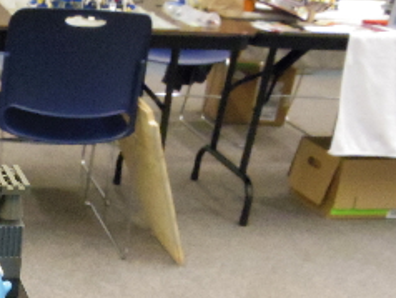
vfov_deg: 19.6
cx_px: -68
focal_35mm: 73
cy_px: 296
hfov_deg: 24.4
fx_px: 836
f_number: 6.3
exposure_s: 1/50
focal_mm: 5.2
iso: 2000
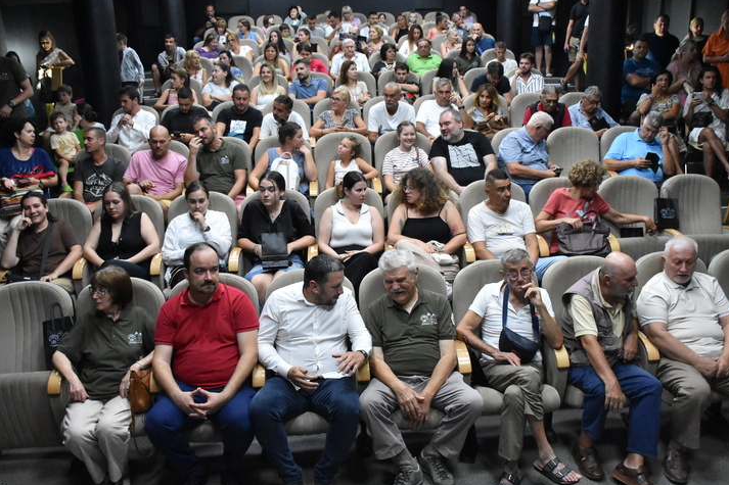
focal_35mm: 30
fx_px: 607
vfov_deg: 43.6
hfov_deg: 61.9
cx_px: 371
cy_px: 243
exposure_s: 1/320
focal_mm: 18
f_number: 3.5
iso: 8000
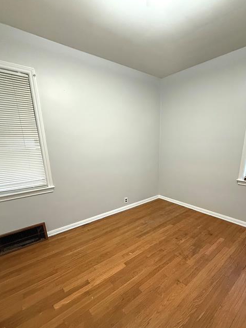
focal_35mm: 17
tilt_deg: -14.5
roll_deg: -0.4
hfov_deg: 74.4
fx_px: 161
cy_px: 185
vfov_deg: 90.6
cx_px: 139
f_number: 2.2
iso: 640
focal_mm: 2.22
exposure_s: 1/60
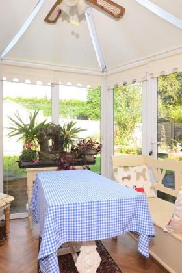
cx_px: 96
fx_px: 195
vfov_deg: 69.8
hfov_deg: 49.9
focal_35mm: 26
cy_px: 139
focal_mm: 11
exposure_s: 1/100
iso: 200
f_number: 5
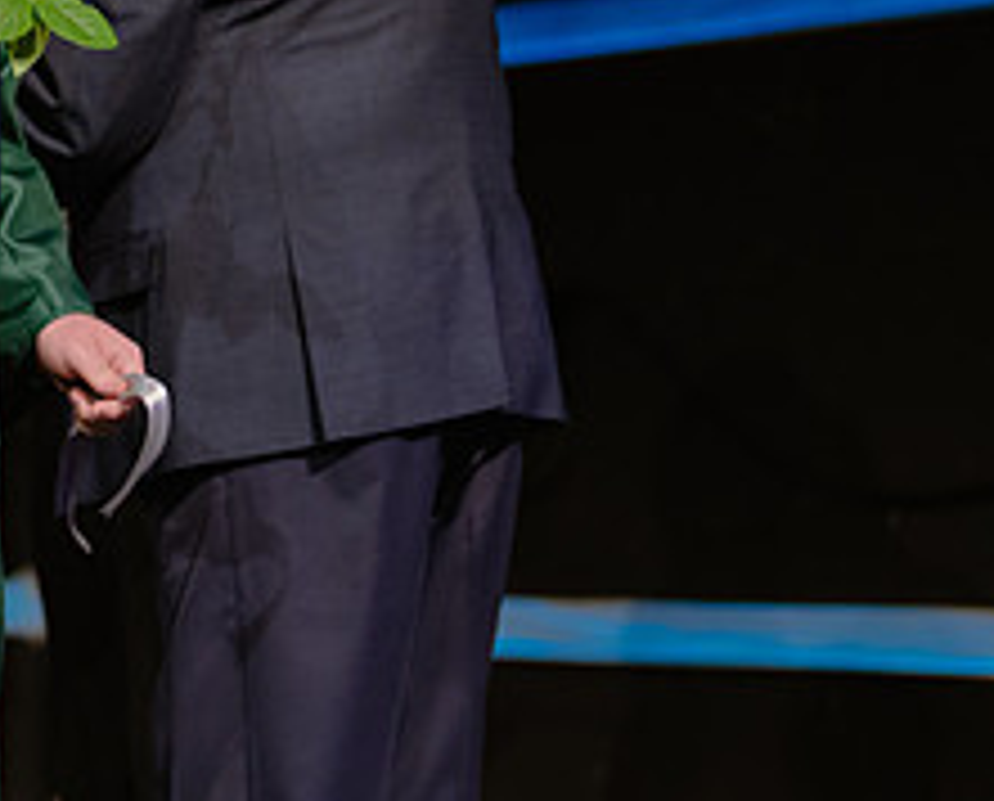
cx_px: -54
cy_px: -18
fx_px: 4601
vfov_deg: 9.9
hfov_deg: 12.2
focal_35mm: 156
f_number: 1.2
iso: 640
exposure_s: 1/320
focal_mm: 50
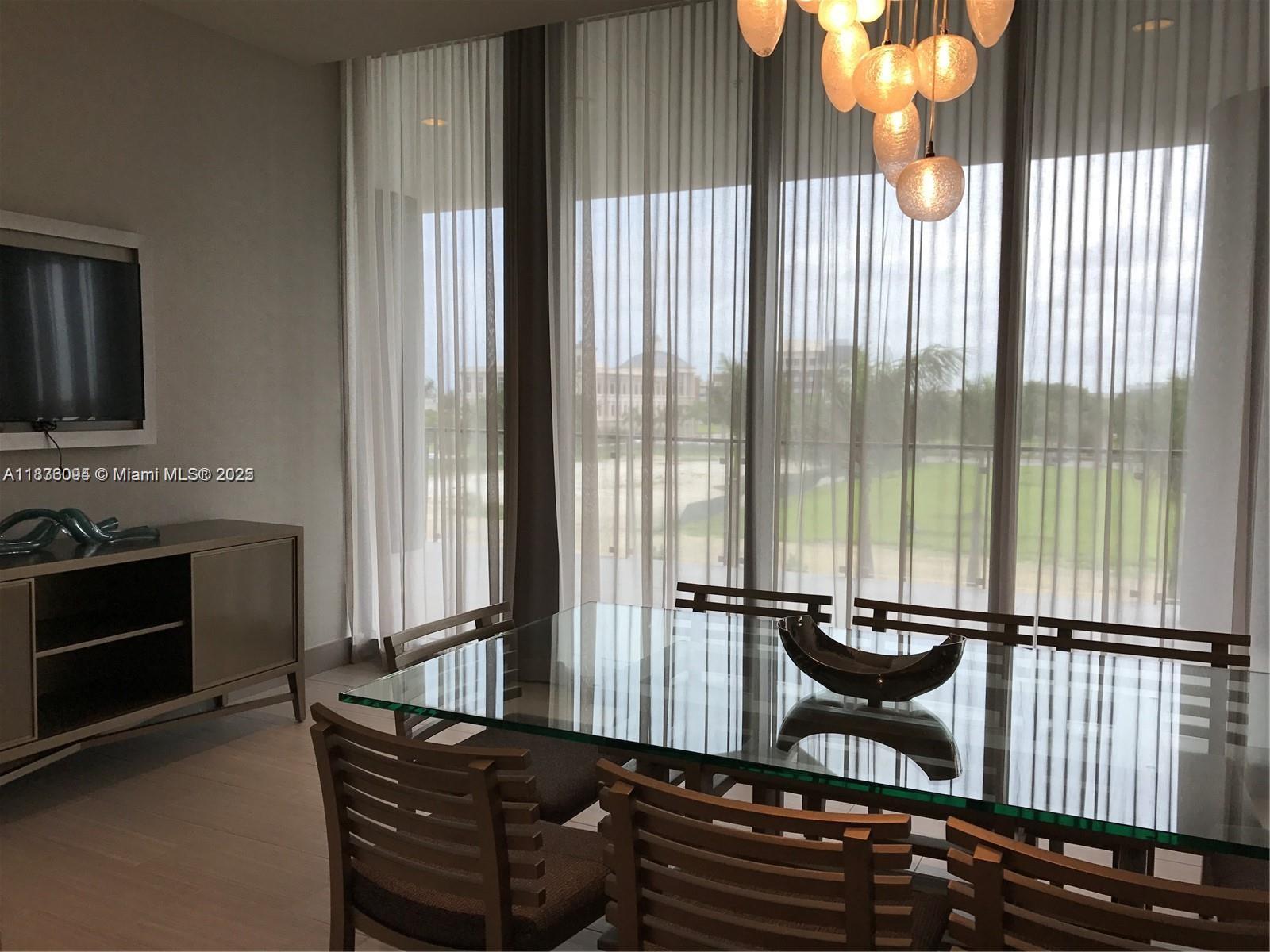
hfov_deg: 63.4
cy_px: 476
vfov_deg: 49.7
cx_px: 635
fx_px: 1027
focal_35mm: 28
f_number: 1.8
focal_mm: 3.99
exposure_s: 1/231
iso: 20
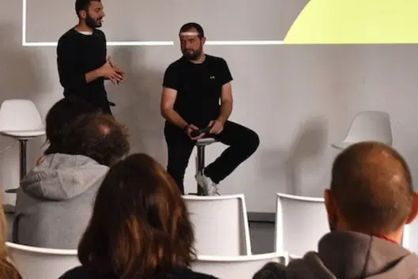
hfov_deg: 23.4
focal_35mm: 85
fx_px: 989
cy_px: 23
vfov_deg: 15.8
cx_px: 57
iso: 2000
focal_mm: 25
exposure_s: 1/100
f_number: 5.6
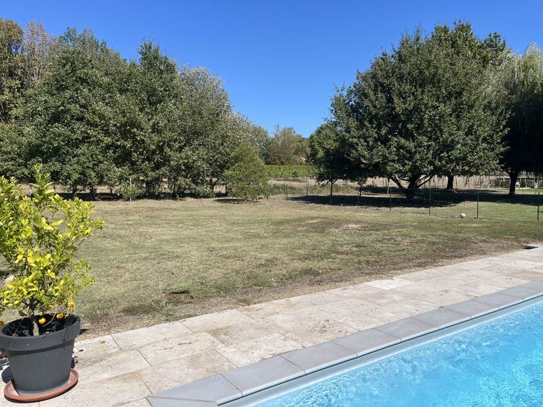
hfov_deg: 67.3
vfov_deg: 53.1
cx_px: 272
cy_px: 204
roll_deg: +0.7
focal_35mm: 26
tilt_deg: -4.1
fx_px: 408
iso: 50
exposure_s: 1/4484
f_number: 1.6
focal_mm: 5.1
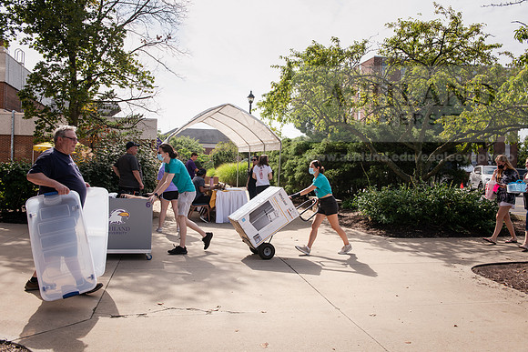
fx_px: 469
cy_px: 176
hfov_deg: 58.7
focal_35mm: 32
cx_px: 264
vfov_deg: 41.1
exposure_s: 1/400
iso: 160
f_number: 6.3
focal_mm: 32
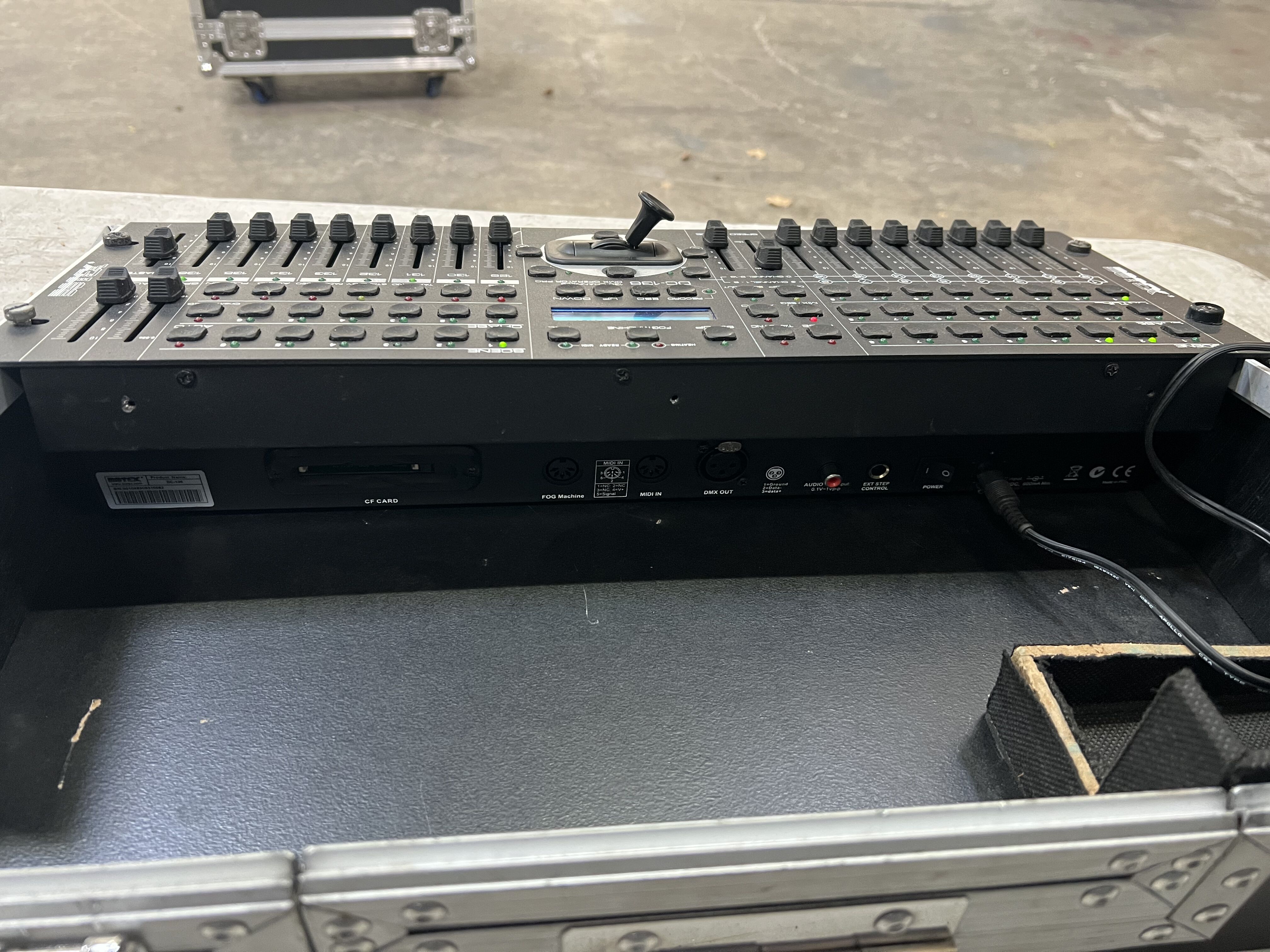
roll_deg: -5.2
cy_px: 476
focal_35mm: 26
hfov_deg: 67.3
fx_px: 954
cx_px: 635
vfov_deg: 53.1
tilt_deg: -38.8
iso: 400
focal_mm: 5.7
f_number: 1.5
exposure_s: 1/50
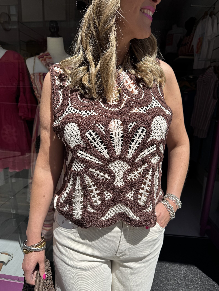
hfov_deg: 56.8
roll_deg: -2.4
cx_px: 110
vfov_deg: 71.6
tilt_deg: -15.3
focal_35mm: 24
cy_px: 146
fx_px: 202
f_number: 1.78
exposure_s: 1/4950
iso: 80
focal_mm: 6.76
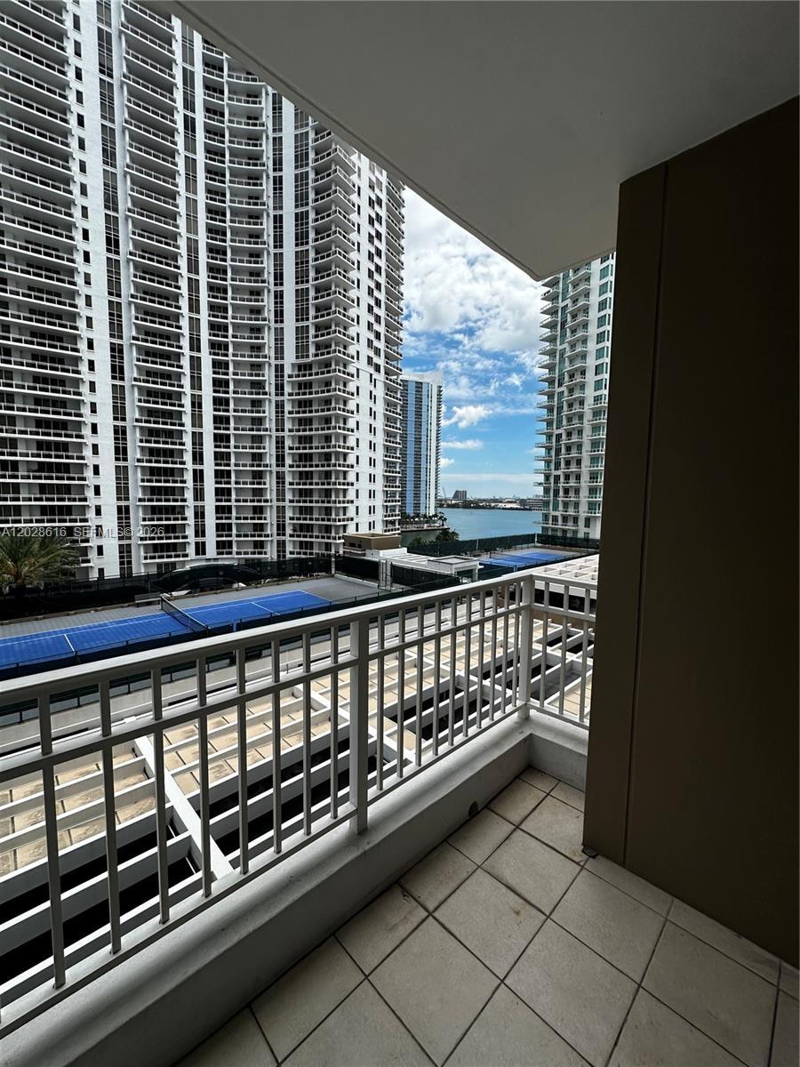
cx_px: 400
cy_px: 534
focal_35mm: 14
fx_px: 431
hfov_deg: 85.7
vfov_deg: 102.1
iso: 50
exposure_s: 1/2257
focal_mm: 2.22
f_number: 2.2
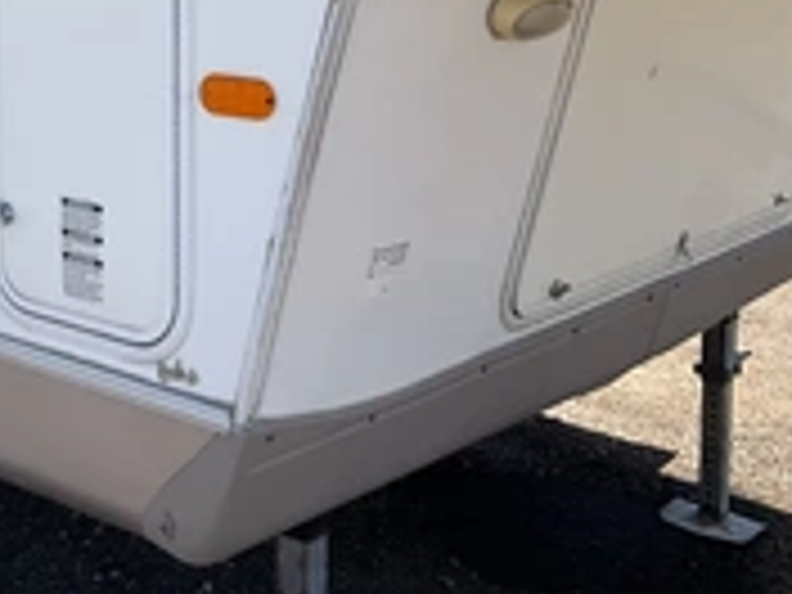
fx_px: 1510
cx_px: 50
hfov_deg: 28.1
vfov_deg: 21.3
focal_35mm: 66
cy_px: -36
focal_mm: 3
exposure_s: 1/944
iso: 25
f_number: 1.8
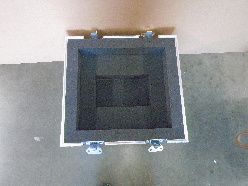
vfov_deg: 53.1
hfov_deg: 67.3
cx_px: 124
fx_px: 186
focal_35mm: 26
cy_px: 93
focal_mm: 4.6
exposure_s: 1/20
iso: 800
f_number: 3.2
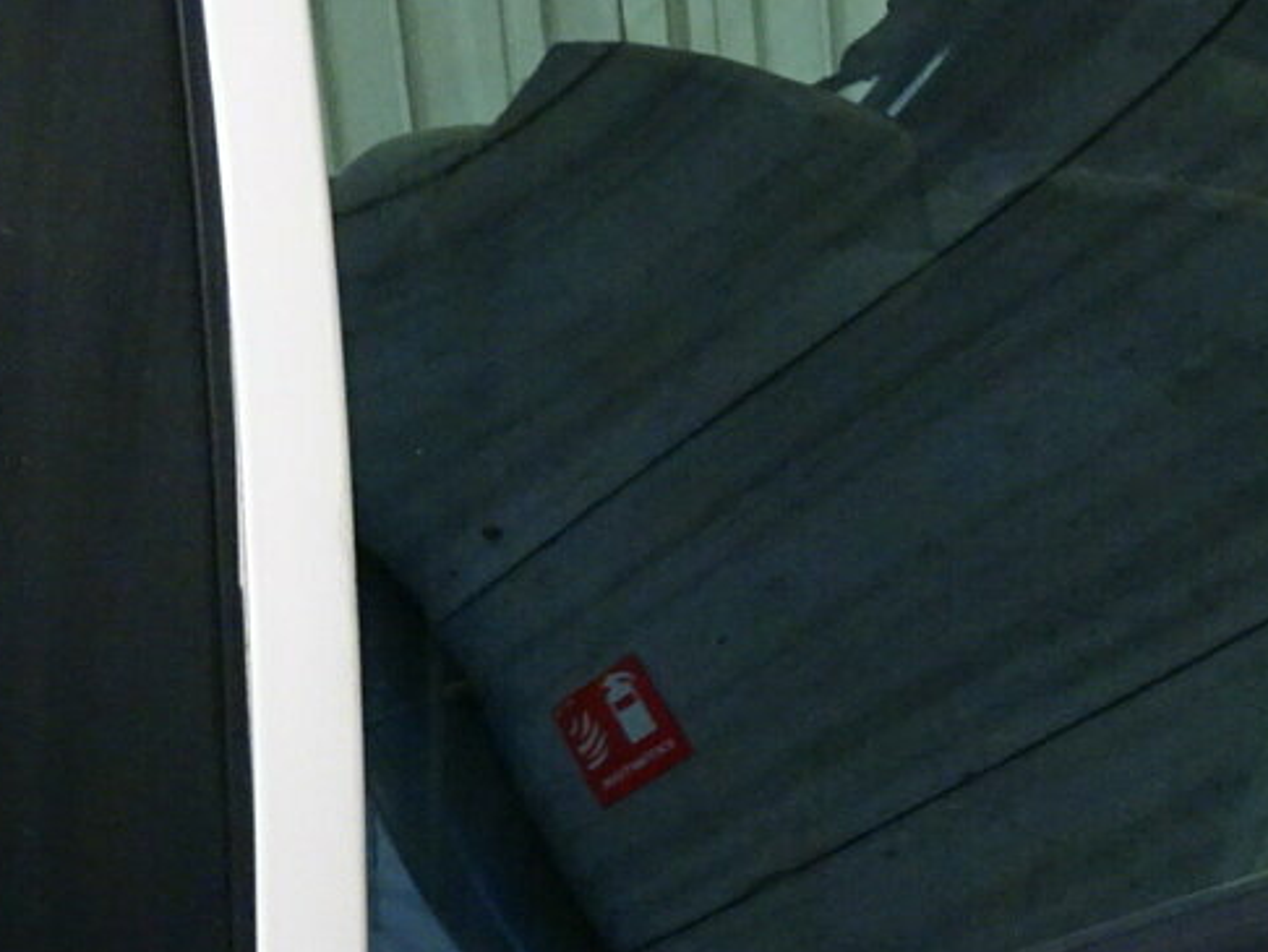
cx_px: 1526
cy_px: 649
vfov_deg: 19.8
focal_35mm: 74
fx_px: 2712
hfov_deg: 23.9
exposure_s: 1/20
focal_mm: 5.09
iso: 800
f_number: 3.5
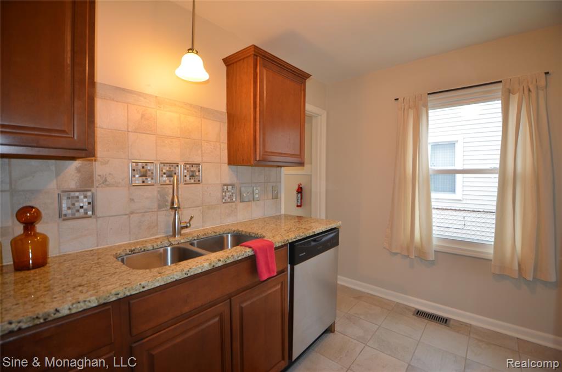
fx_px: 234
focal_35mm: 15
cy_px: 186
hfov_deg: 100.5
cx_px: 281
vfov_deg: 77.1
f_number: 3.5
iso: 400
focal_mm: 10
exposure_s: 1/60
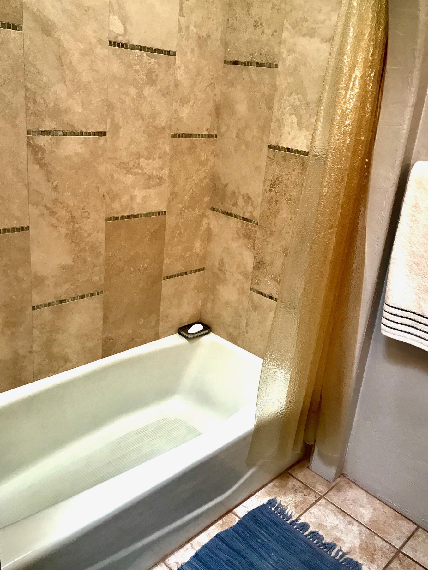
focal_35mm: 31
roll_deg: -7.3
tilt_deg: -20.7
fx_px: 511
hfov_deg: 45.4
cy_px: 284
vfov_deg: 58.3
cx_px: 233
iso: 25
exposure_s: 1/40
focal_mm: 3.99
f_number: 1.8
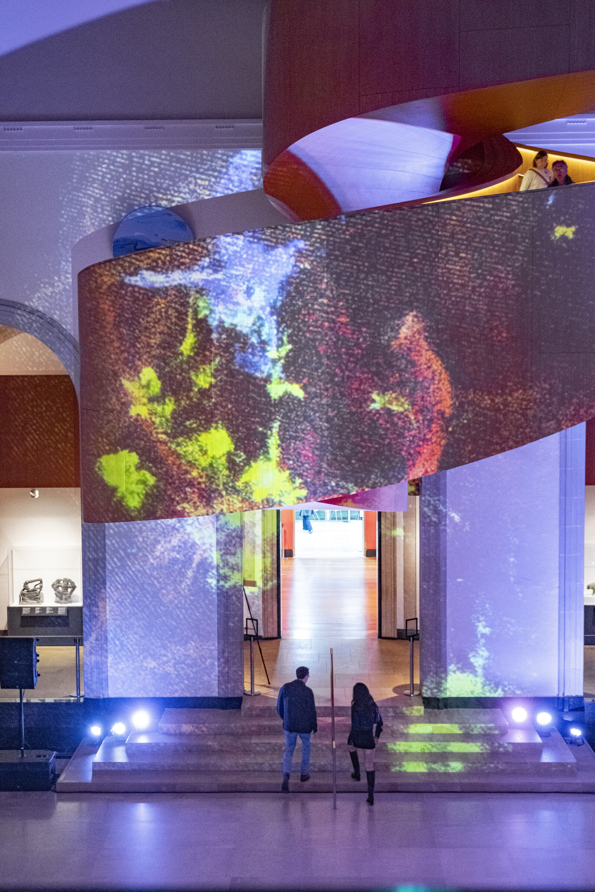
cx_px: 298
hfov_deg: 28.6
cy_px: 446
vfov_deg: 41.9
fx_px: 1165
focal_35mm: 47
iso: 6400
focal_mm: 31.1
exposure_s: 1/60
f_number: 2.8
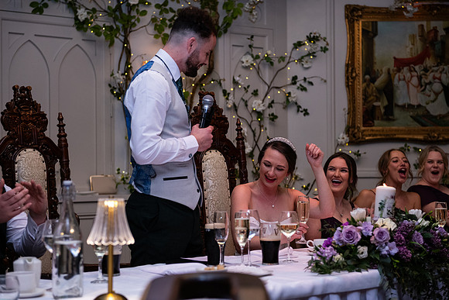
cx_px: 224
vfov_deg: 19.5
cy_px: 150
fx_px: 873
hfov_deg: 28.8
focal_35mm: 70
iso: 1000
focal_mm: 70
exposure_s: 1/160
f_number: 3.5
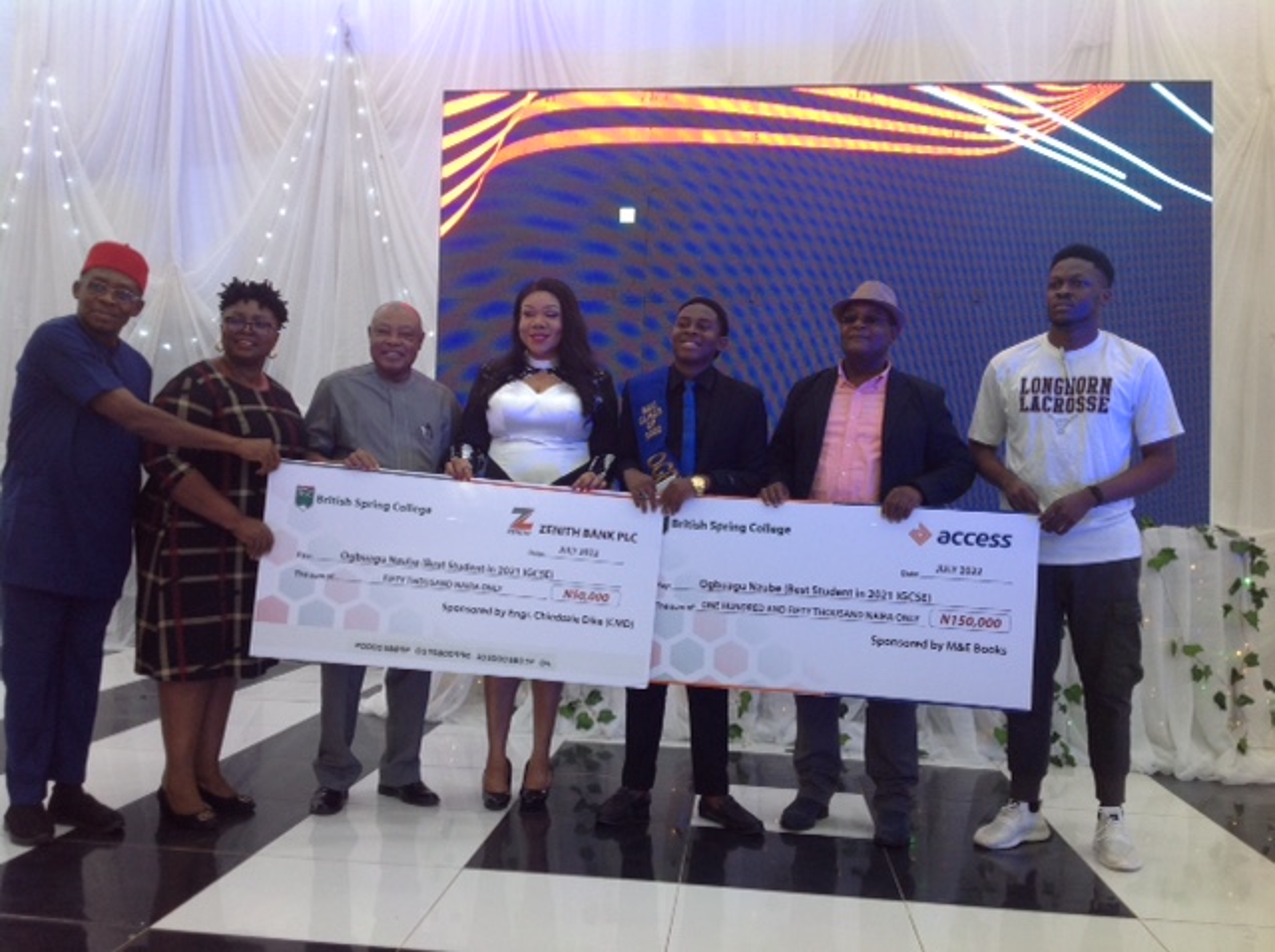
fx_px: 1287
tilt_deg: +3.3
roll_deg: -3.3
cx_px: 638
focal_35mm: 35
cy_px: 476
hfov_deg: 52.7
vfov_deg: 40.6
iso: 64
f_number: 2.4
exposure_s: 1/15
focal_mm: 4.28
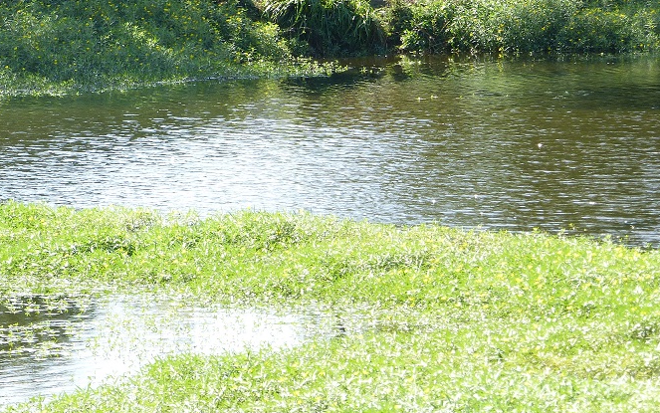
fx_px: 5866
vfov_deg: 4.0
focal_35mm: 326
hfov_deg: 6.4
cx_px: 495
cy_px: 45
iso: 100
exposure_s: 1/250
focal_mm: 36.7
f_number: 4
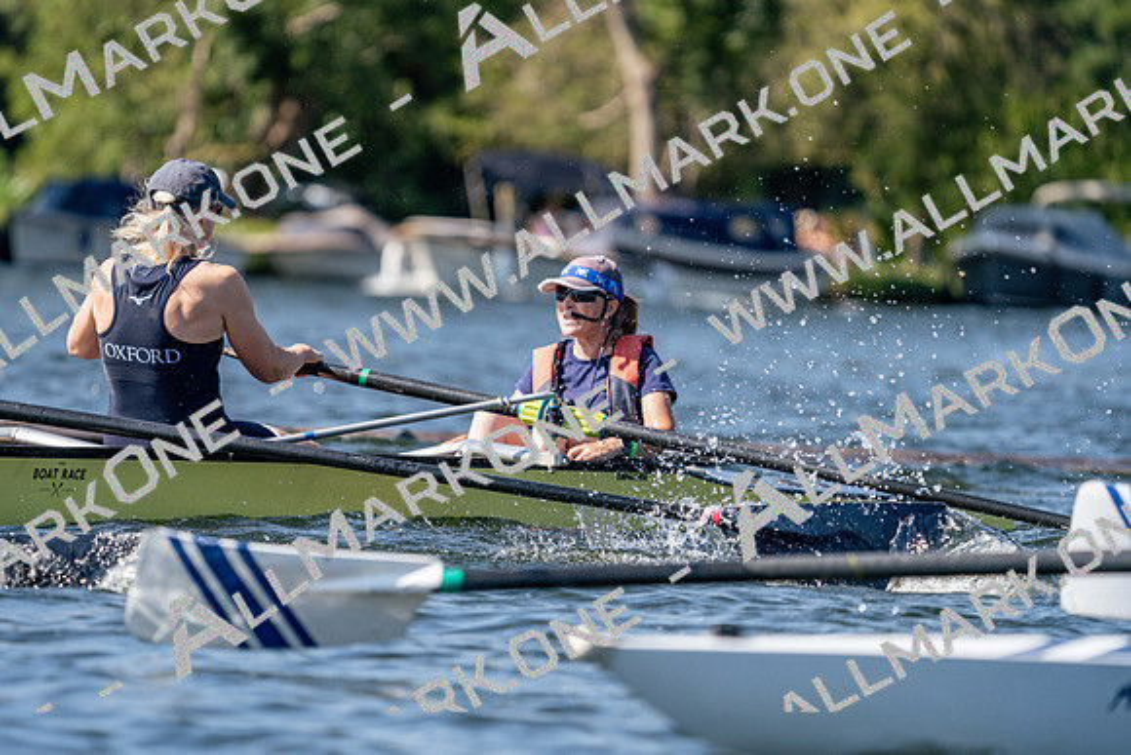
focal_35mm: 382
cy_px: 378
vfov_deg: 3.6
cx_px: 566
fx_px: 12003
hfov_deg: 5.4
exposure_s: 1/1600
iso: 320
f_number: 6.3
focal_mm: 382
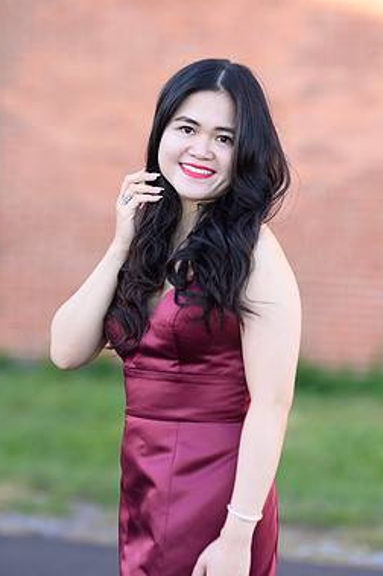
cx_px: 187
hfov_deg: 13.5
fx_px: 1615
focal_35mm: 101
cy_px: 310
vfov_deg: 20.2
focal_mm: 85
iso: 400
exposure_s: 1/1250
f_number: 1.8
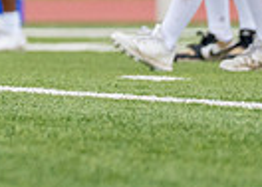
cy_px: -183
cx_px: -194
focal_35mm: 1413
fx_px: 10503
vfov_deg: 1.0
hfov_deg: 1.4
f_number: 2.8
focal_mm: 200
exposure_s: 1/2000
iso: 500
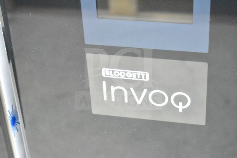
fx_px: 543
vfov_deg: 16.6
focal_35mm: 82
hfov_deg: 24.6
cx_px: 118
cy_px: 79
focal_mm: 55
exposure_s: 1/60
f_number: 5.6
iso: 25600
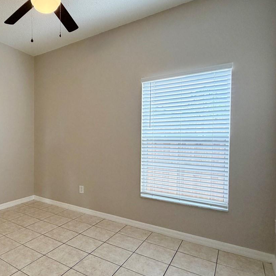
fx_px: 216
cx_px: 51
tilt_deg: -1.9
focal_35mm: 24
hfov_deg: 59.4
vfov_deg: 65.0
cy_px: 146
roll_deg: +0.3
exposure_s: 1/60
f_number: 2.2
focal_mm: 2.22
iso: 160
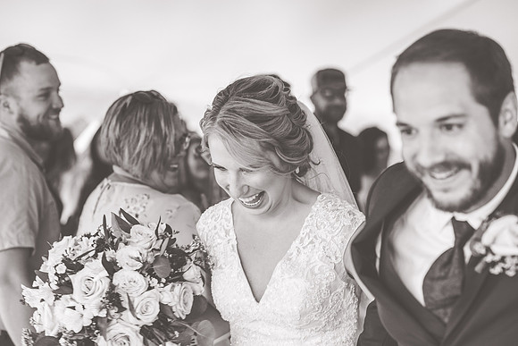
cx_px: 259
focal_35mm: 85
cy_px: 173
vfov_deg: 16.1
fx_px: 1223
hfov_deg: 23.9
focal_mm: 85
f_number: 3.2
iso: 500
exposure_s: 1/250
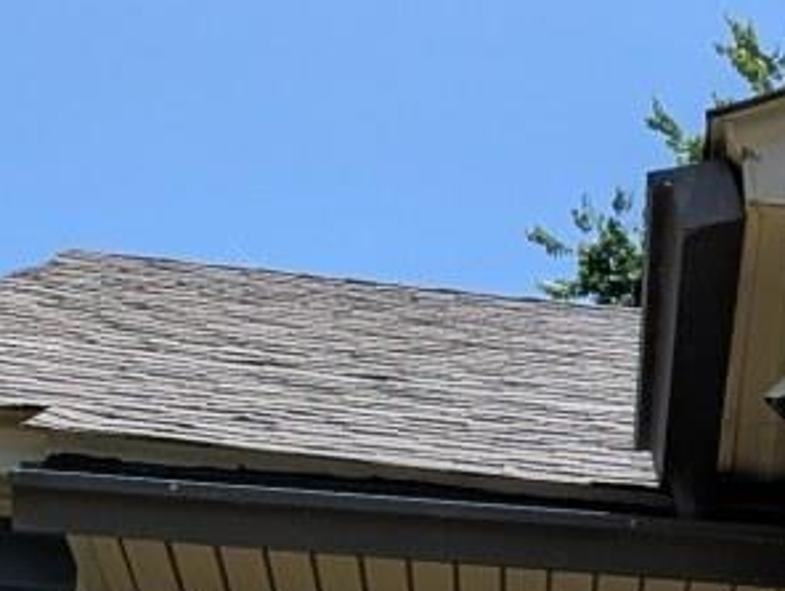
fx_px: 3680
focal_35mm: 162
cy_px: 1481
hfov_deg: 10.8
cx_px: 1713
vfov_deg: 8.3
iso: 21
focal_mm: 6.9
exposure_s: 1/877
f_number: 1.68
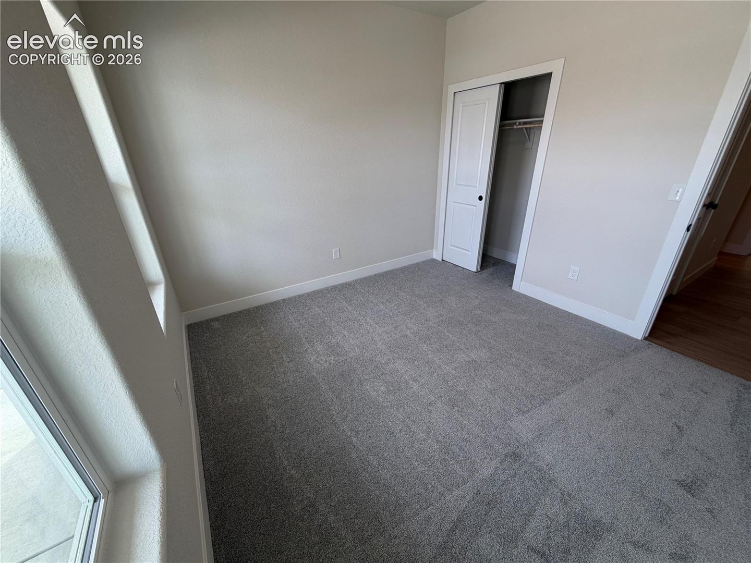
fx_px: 304
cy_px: 282
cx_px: 376
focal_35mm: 14
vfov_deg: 85.7
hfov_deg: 102.1
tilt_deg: -25.3
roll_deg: +1.7
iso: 64
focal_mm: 2.22
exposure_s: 1/120
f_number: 2.2
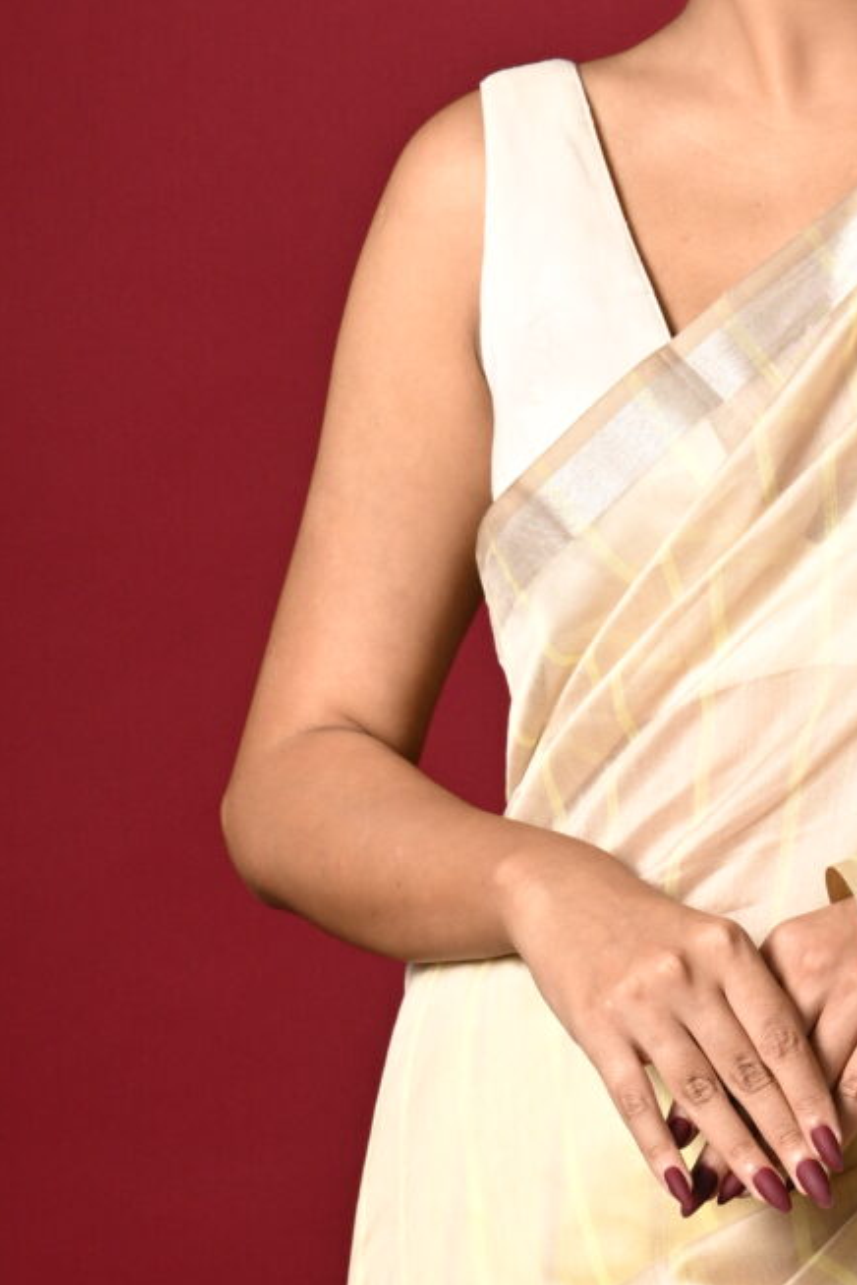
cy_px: 1476
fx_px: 13425
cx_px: 791
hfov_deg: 3.7
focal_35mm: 376
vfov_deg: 5.5
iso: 400
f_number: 7.1
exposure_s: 1/200
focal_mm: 96
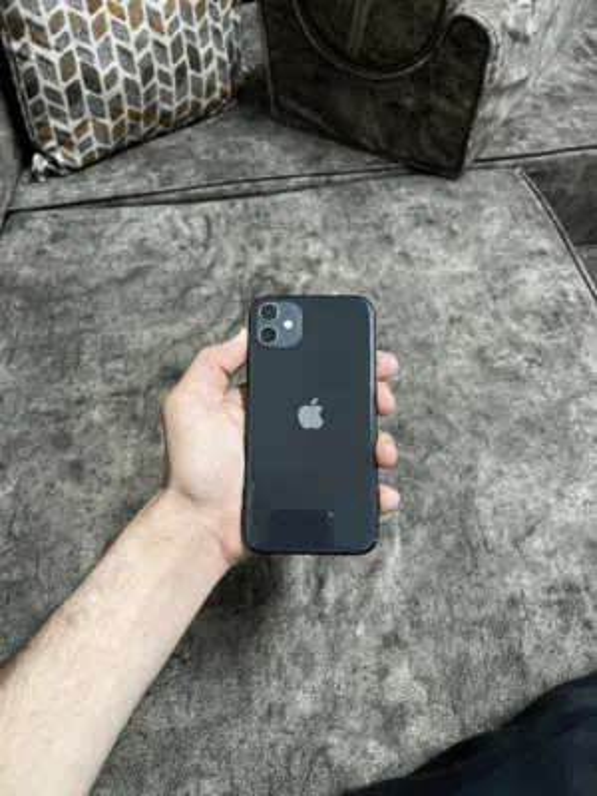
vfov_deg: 67.3
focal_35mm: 26
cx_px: 298
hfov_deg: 53.1
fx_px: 598
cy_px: 398
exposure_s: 1/50
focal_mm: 5.7
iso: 320
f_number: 1.5
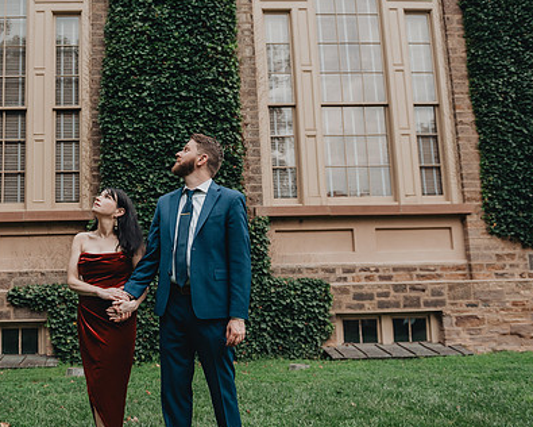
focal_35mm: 35
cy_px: 232
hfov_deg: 50.1
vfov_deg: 42.2
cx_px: 154
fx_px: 552
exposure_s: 1/500
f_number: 3.5
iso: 400
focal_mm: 24
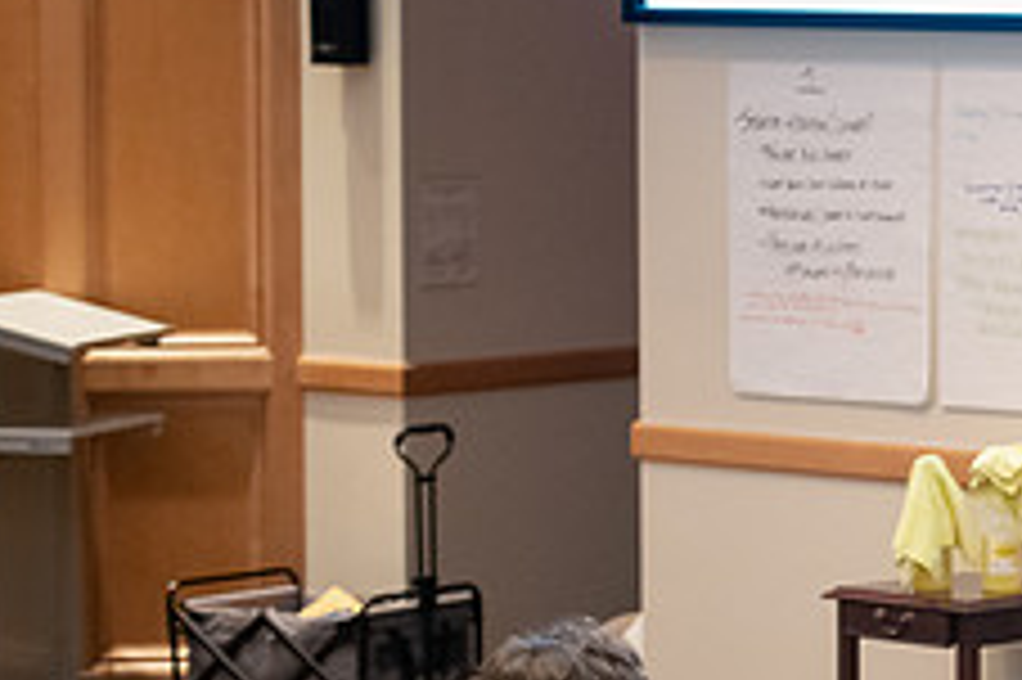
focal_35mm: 179
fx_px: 5078
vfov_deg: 7.7
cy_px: 227
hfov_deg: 11.3
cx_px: 1247
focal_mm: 70
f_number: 3.2
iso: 5000
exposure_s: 1/125
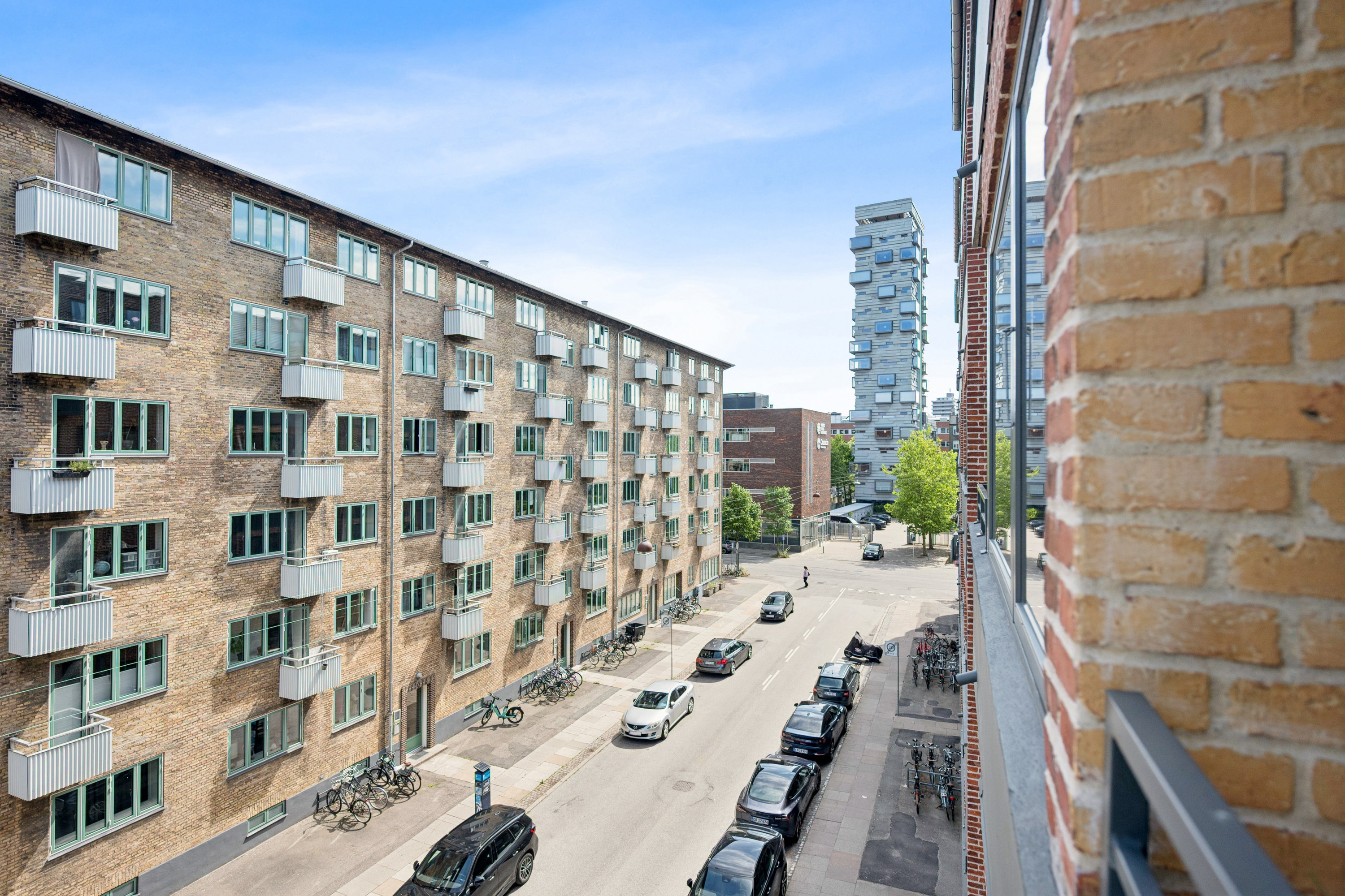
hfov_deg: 91.6
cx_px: 672
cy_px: 448
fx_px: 654
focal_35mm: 18
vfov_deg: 68.9
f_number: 4
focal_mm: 17.5
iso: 400
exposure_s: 1/1600
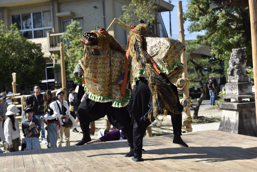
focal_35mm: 66
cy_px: 86
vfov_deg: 20.6
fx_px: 471
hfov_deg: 30.5
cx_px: 128
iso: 100
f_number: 5.6
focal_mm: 66
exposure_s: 1/500
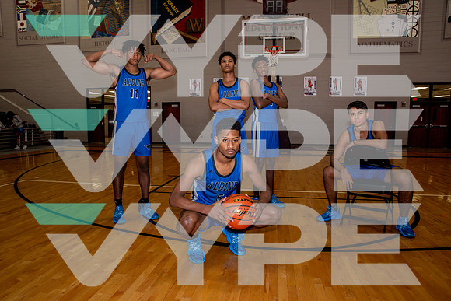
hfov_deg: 73.7
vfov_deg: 53.1
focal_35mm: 24
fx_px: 301
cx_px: 226
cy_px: 150
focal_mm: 24
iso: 400
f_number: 6.3
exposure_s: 1/160
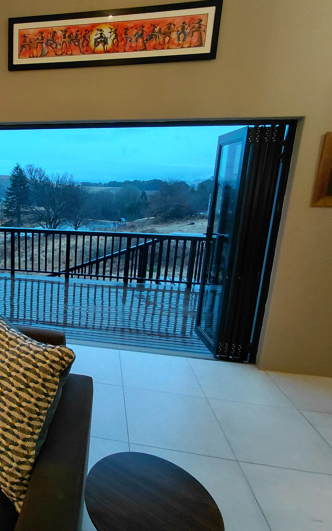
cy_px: 268
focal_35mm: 23
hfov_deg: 47.4
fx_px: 333
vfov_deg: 77.2
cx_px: 31
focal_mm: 1.64
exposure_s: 1/50
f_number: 2.2
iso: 320
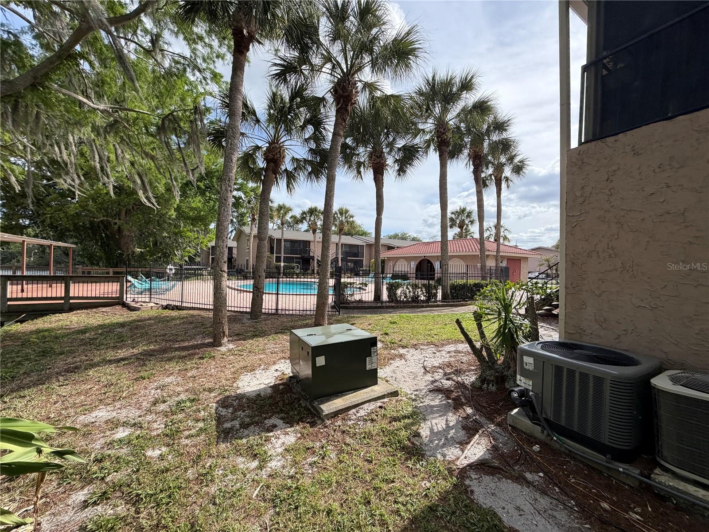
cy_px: 266
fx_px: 287
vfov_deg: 85.7
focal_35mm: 14
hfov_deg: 102.1
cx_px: 354
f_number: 2.2
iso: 40
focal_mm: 2.22
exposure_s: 1/770
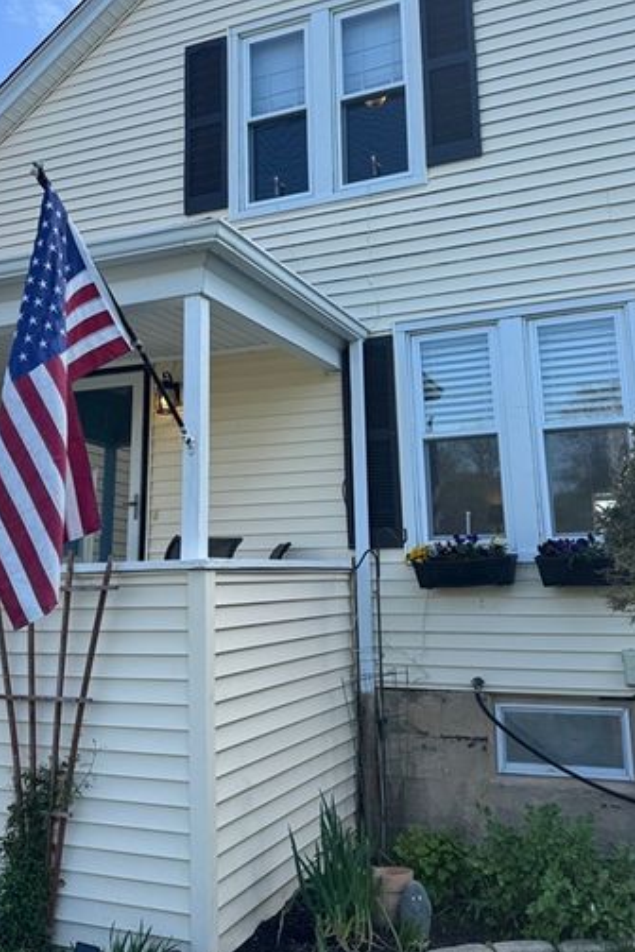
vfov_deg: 56.8
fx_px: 873
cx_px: 308
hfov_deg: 40.0
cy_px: 386
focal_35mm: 33
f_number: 1.78
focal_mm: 6.76
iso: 80
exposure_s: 1/1869
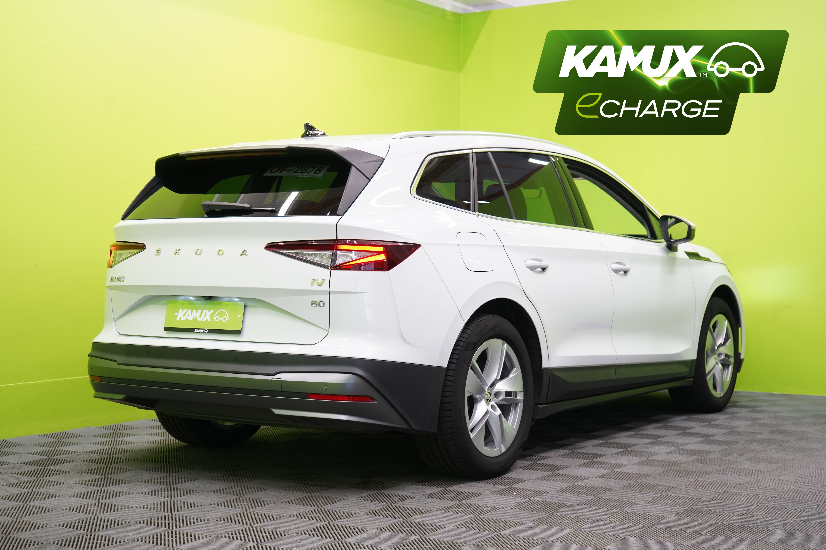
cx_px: 413
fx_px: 1170
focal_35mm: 51
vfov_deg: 26.5
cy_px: 275
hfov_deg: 38.9
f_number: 5
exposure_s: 1/25
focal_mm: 51
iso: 400
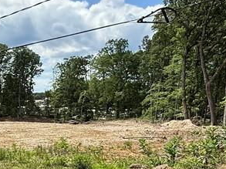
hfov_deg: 37.7
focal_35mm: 49
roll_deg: +1.7
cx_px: 50
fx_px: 320
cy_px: 151
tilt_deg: -8.5
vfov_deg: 28.5
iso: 64
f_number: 2.2
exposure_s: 1/2092
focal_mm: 2.22
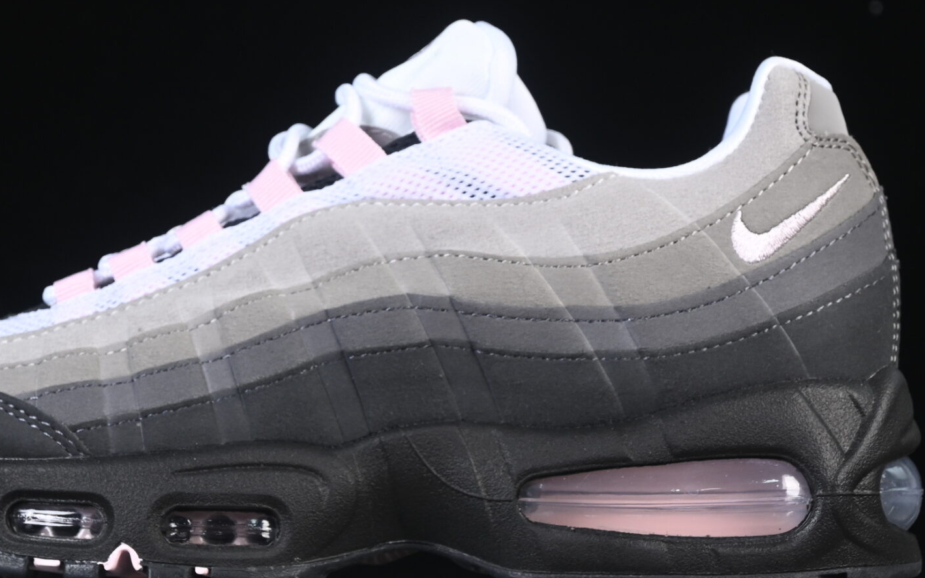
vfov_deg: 9.5
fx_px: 3479
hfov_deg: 15.1
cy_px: 253
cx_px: 367
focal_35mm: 138
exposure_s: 1/60
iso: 160
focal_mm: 50
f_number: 6.3
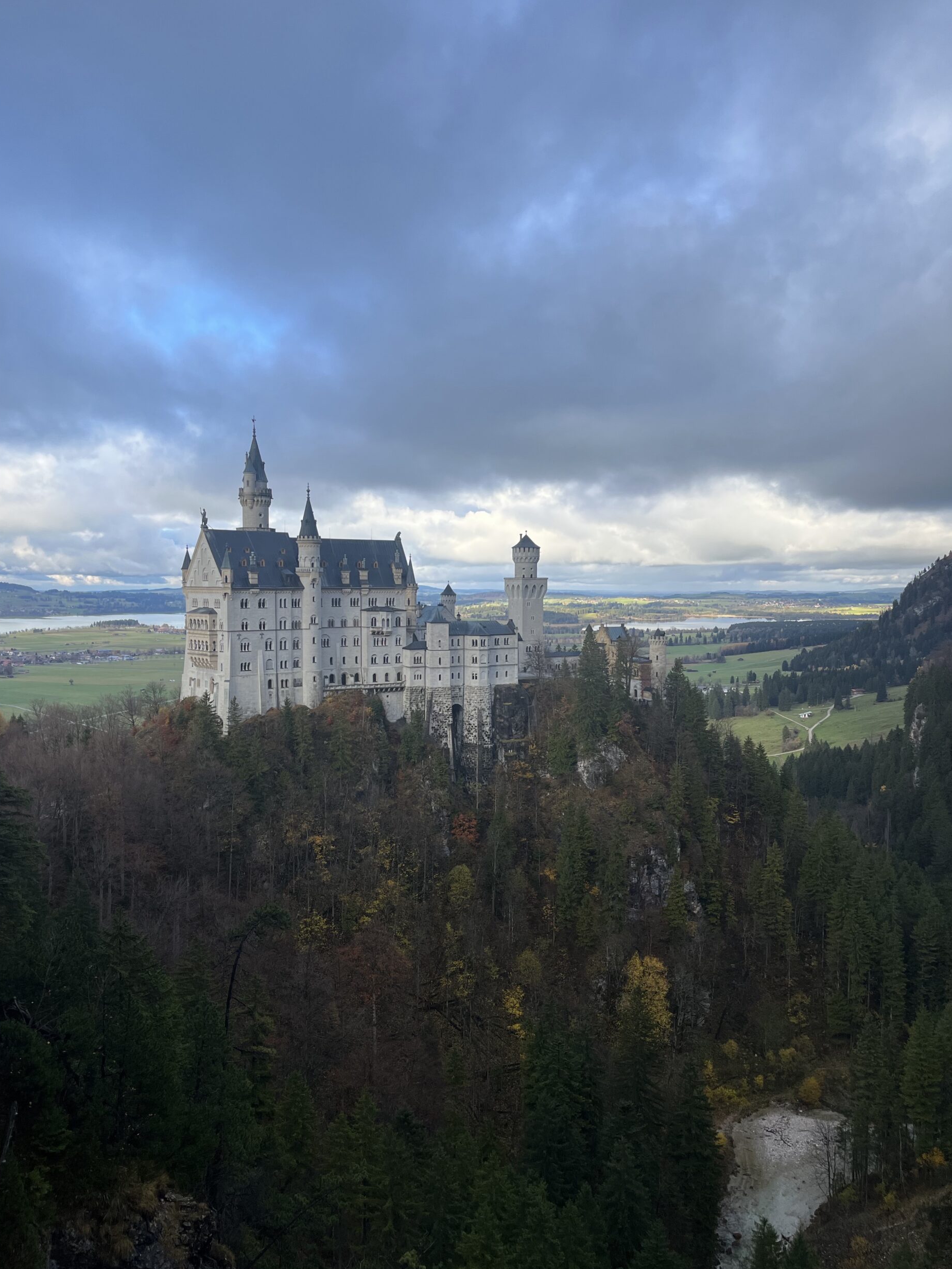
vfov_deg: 65.3
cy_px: 633
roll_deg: +0.7
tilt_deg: -1.8
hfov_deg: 51.4
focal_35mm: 27
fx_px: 990
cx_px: 462
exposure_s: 1/983
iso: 50
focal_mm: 5.1
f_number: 1.6
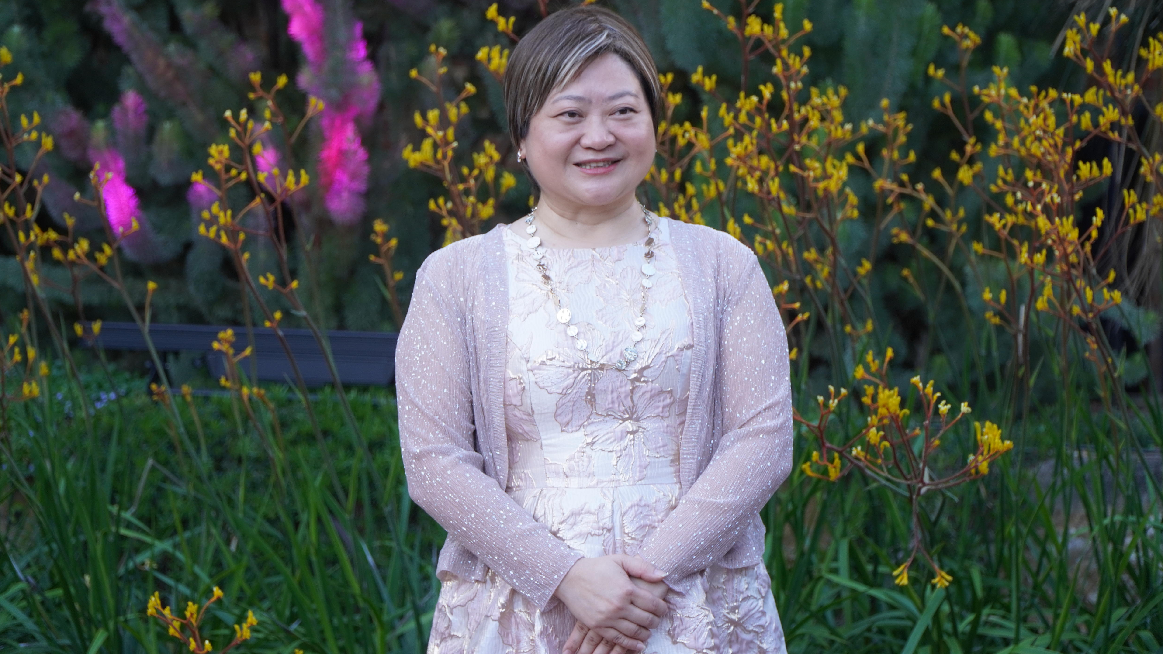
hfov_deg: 17.0
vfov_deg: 9.6
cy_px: 268
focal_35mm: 126
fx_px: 3886
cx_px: 581
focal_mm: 80
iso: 400
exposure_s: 1/160
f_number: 4
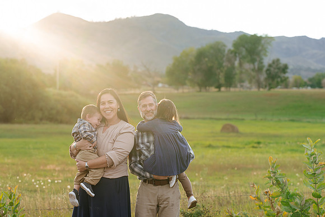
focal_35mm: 121
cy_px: 108
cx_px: 162
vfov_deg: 11.3
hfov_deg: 16.9
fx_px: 1093
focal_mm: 121
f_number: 5.6
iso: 640
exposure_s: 1/200
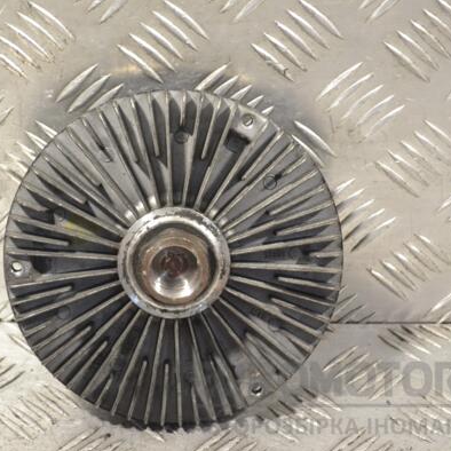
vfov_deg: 16.3
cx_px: 169
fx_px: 1572
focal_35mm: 107
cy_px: 227
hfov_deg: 16.3
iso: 3200
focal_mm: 55
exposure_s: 1/160
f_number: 6.3
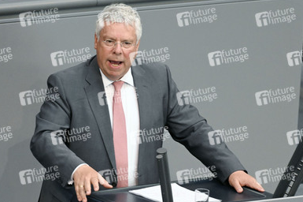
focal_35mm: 363
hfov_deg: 5.7
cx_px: 129
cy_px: 116
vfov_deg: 3.8
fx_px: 3053
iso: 8000
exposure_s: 1/400
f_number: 5.6
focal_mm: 310
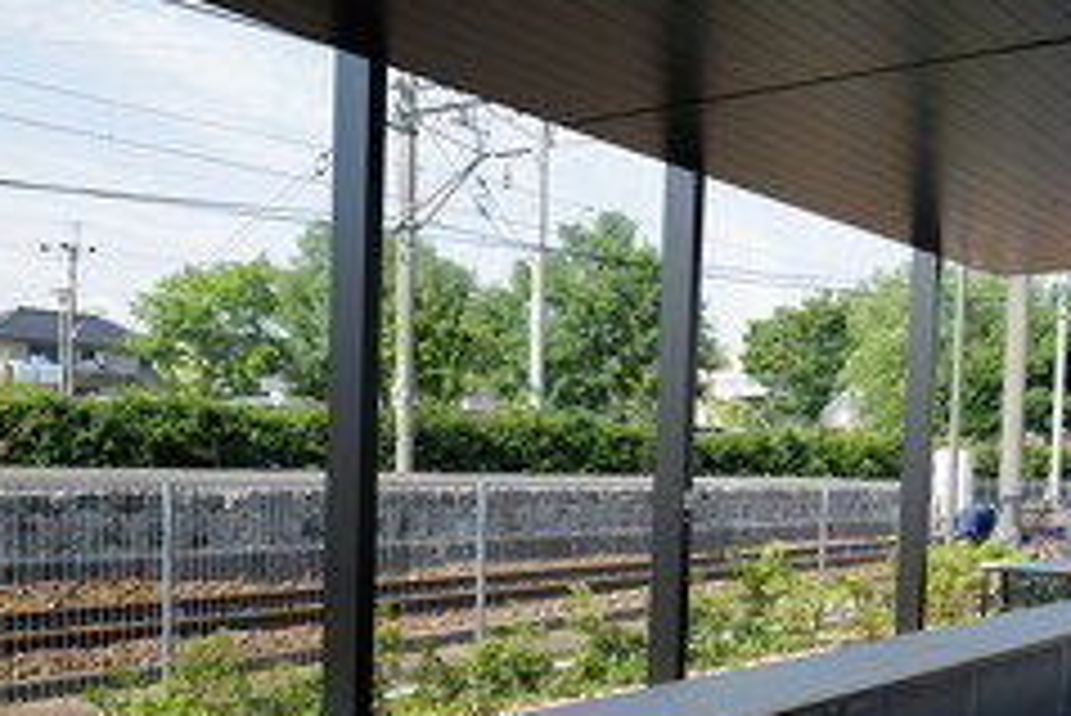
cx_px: 770
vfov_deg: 28.2
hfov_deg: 41.0
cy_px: 552
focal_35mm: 47
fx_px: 1399
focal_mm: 28
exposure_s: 1/250
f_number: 4.5
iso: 100
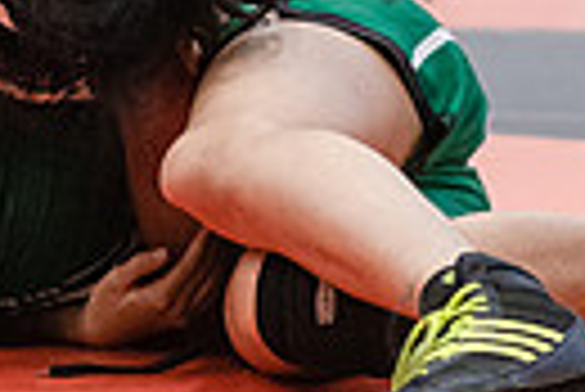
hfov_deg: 5.3
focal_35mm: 384
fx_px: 6247
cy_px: 142
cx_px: -176
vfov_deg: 3.6
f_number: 3.5
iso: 4000
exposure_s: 1/400
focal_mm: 80
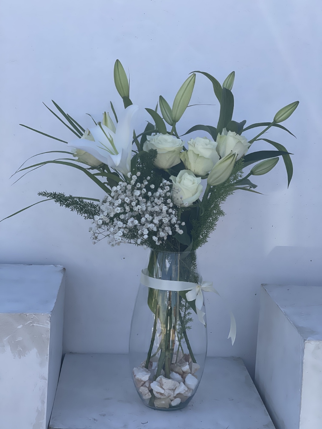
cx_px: 161
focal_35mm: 64
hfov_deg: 22.9
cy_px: 214
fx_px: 794
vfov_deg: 30.3
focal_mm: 7.5
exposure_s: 1/911
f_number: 2.2
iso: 20
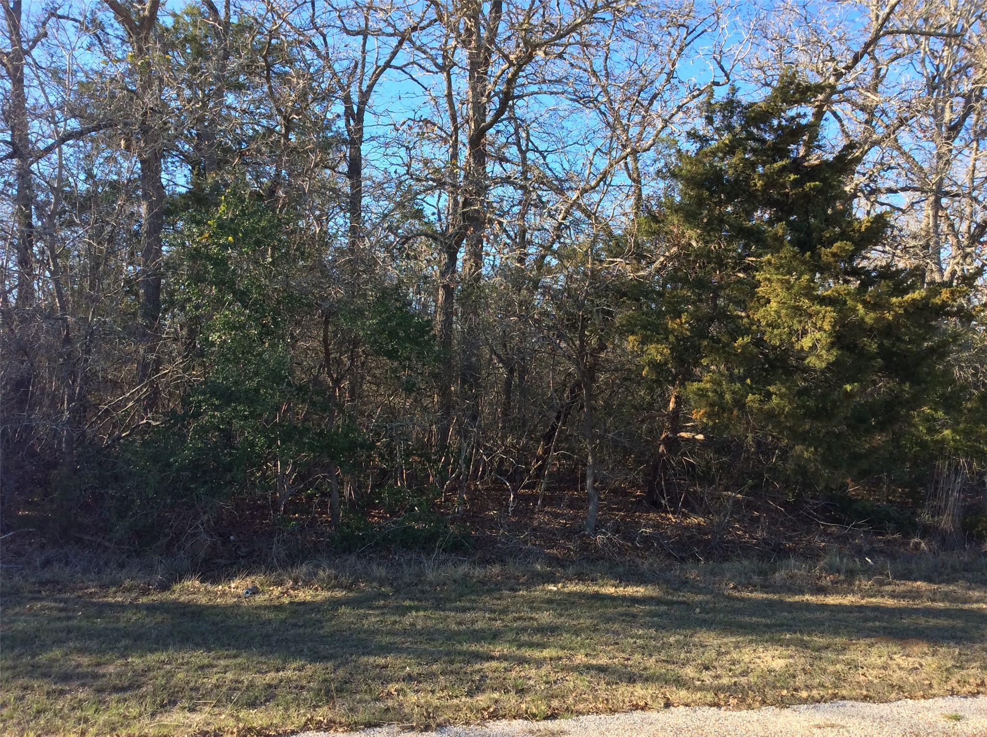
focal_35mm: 32
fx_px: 911
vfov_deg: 44.0
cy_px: 368
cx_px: 494
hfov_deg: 56.9
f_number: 2.4
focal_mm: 3.3
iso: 32
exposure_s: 1/384
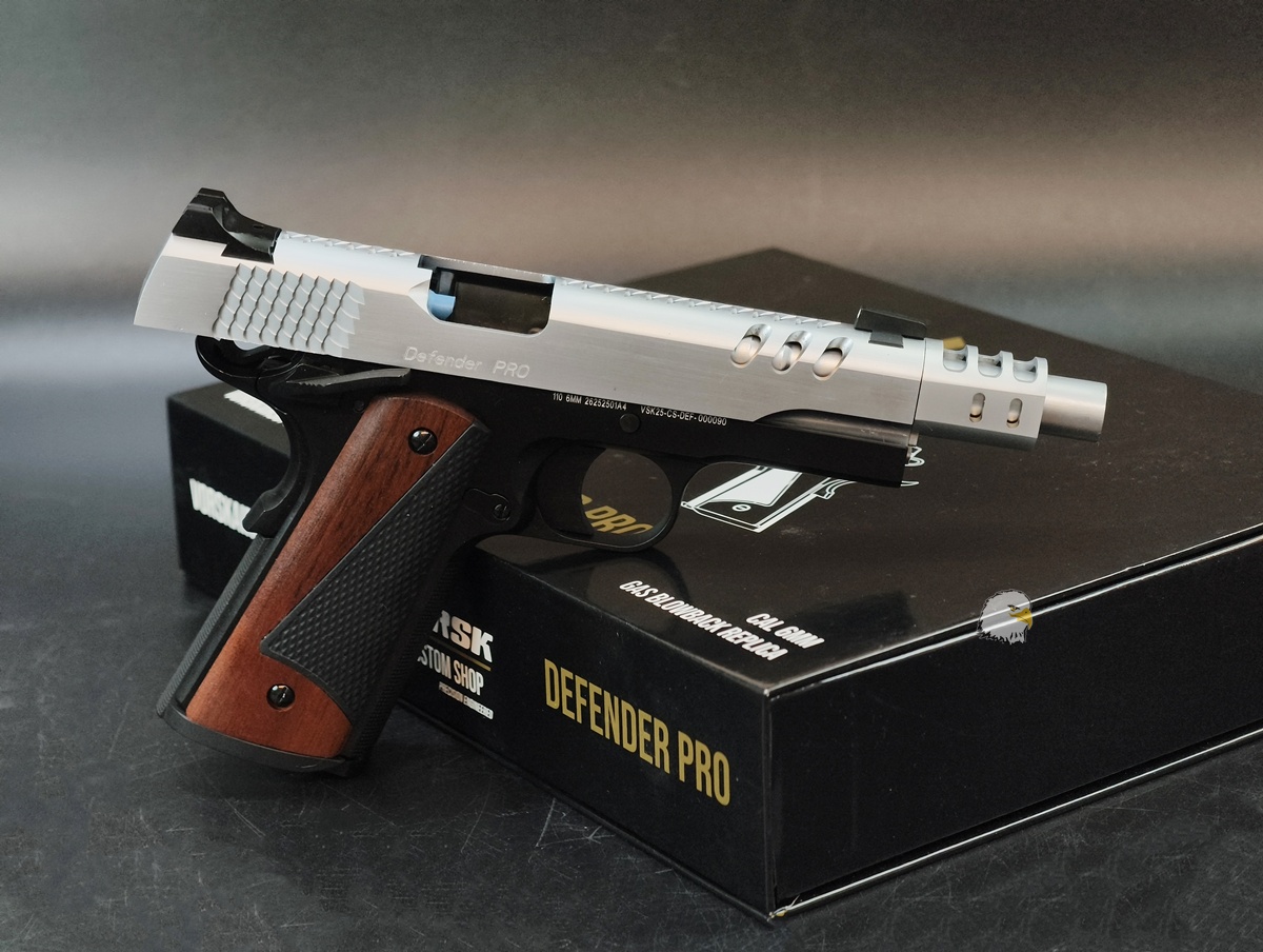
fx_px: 3106
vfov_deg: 17.4
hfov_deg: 23.0
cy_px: 476
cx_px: 632
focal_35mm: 85
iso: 852
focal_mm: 22.48
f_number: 2.67
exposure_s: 1/24
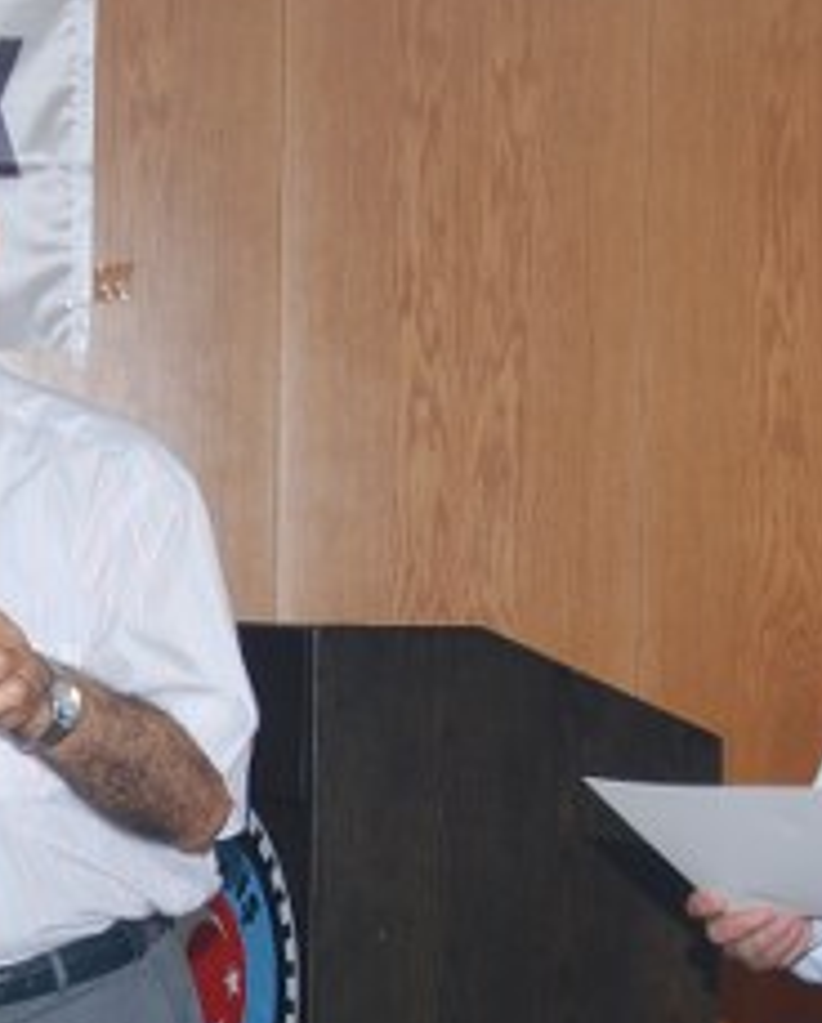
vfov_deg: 13.4
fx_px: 4326
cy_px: 936
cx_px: 58
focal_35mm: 143
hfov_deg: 10.8
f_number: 4.2
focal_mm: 29
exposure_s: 1/60
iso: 200
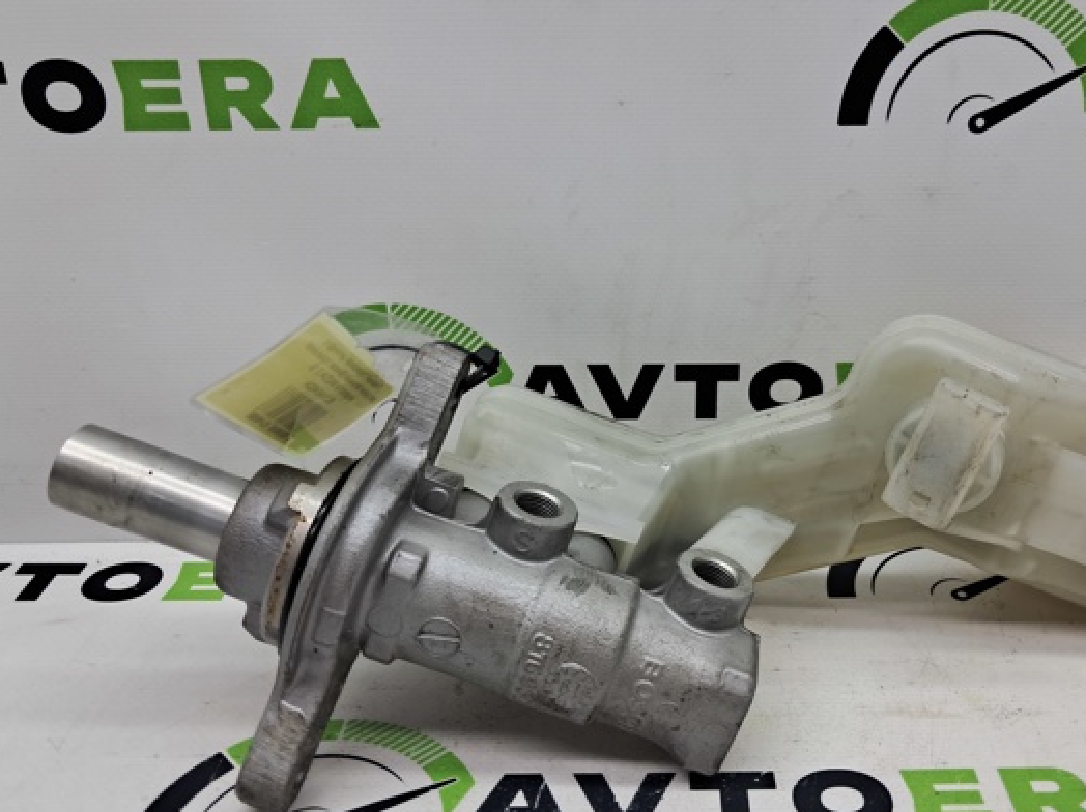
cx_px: 651
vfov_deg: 42.9
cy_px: 403
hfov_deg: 55.0
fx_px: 1034
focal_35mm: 33
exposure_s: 1/100
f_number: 1.8
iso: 50
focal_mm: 4
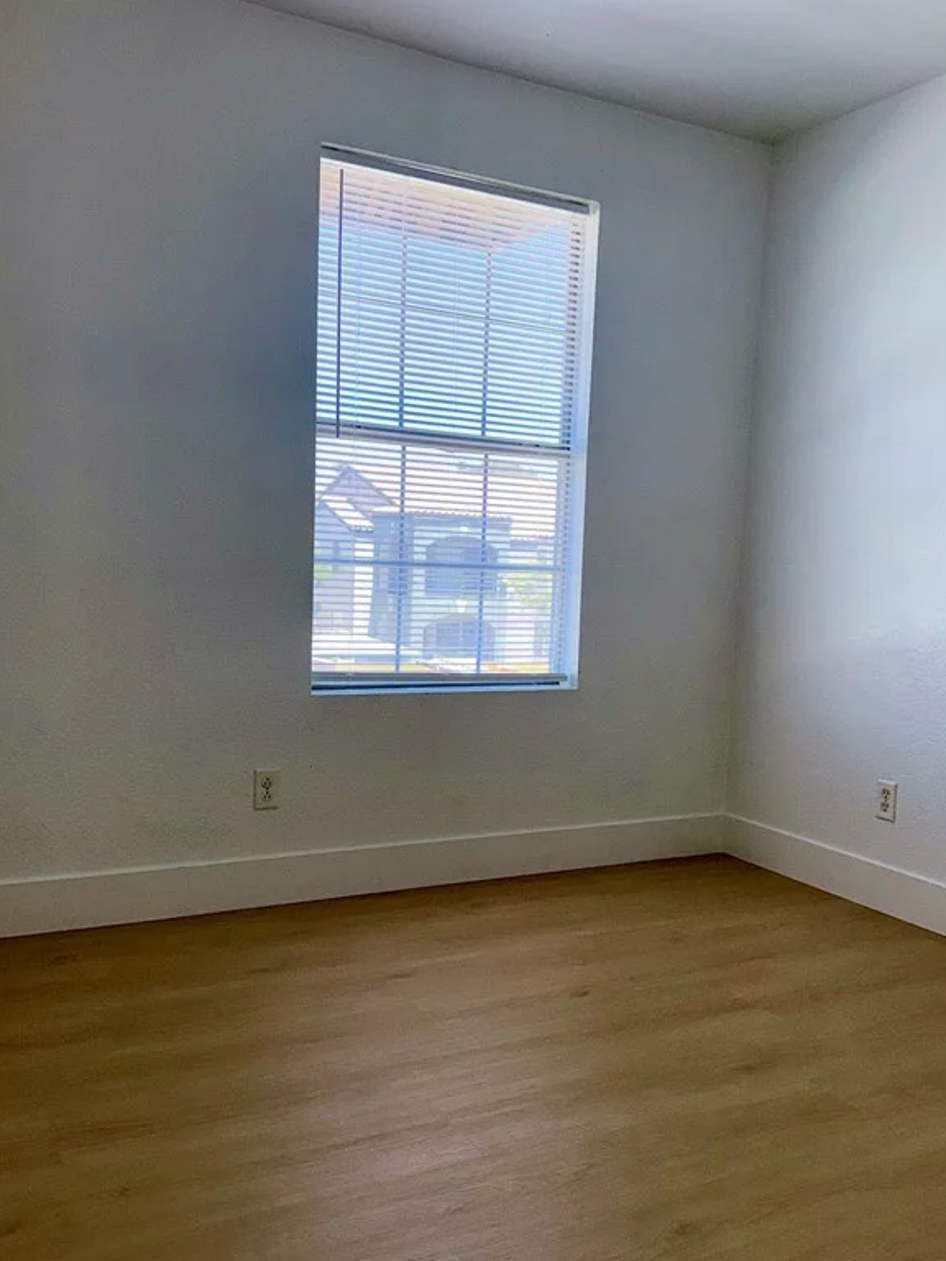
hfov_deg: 44.1
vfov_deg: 56.8
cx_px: 519
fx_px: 1166
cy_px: 667
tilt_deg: -3.8
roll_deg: -2.7
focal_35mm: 32
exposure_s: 1/557
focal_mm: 6.76
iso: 50
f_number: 1.78
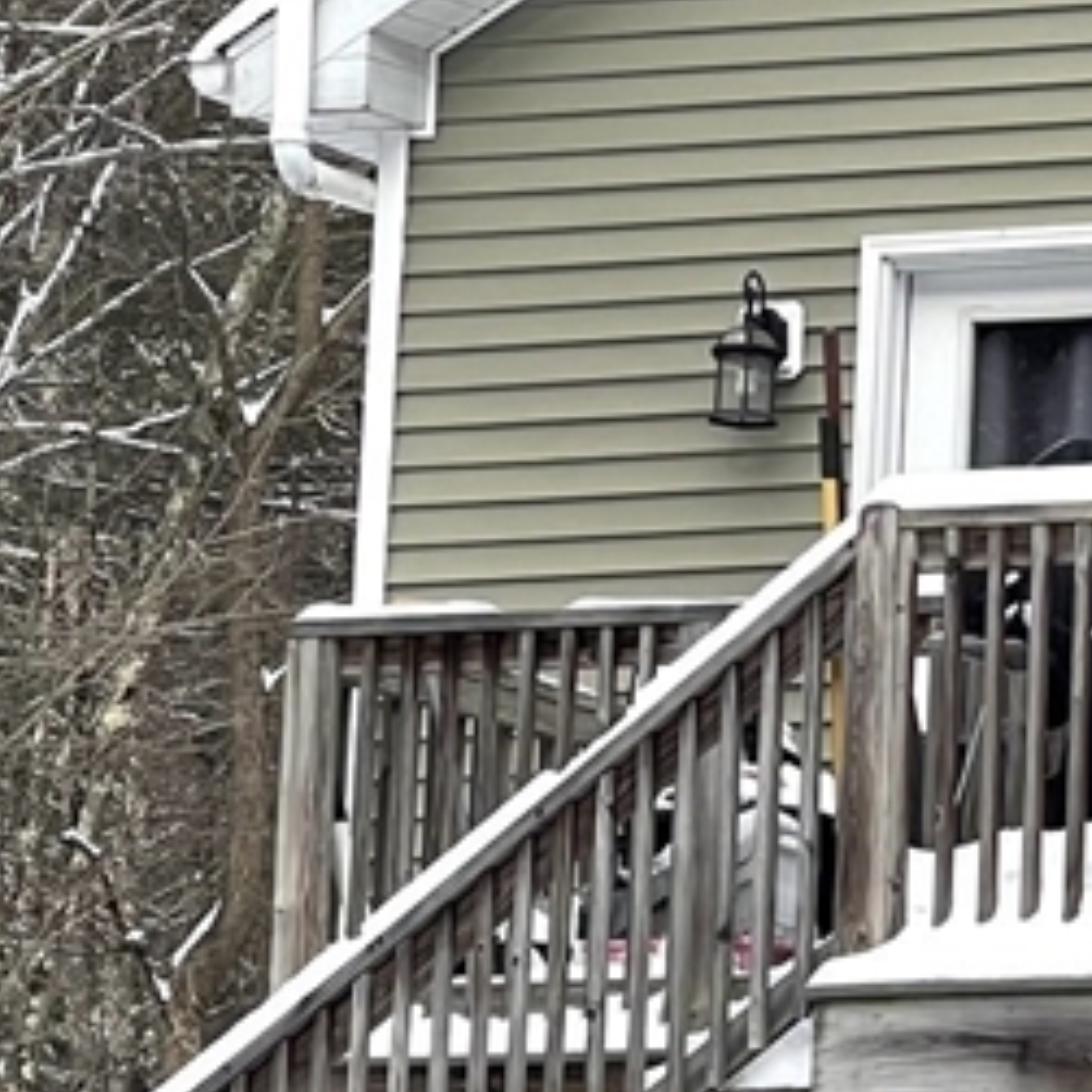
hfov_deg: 7.4
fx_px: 8244
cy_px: 422
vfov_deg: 7.6
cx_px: 1932
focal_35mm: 231
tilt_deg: +9.8
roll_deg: -0.6
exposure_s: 1/649
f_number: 2.2
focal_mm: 7.5
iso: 20
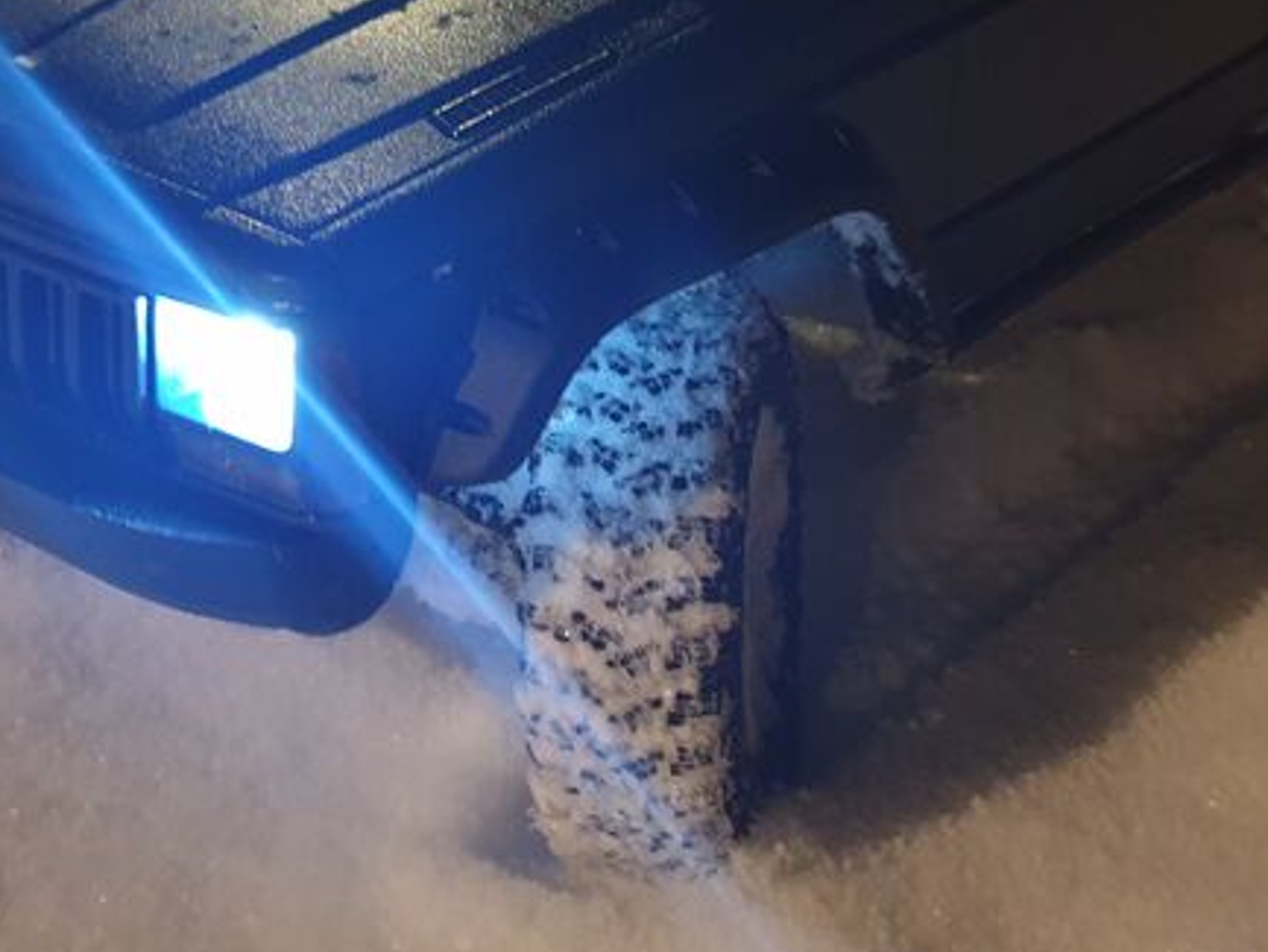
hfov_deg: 32.0
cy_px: 313
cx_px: 471
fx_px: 2198
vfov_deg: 24.3
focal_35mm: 60
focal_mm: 4.3
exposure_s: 1/13
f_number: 1.5
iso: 250
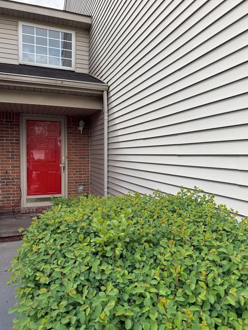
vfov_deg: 69.4
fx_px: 239
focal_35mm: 25
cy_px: 166
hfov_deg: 54.9
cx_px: 121
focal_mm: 6.76
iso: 80
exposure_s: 1/1046
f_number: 1.78
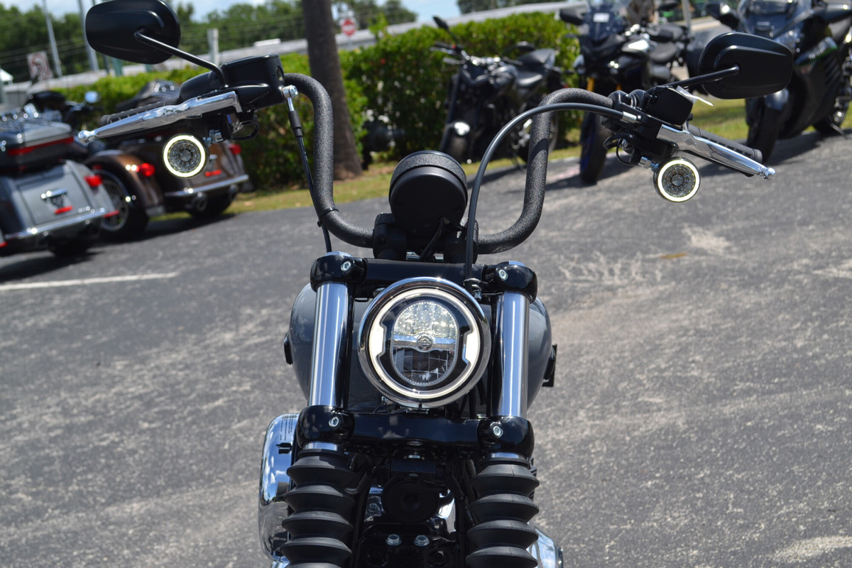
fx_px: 1491
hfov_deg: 31.9
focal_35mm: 63
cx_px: 426
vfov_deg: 21.6
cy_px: 284
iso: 100
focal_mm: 42
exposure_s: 1/250
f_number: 8
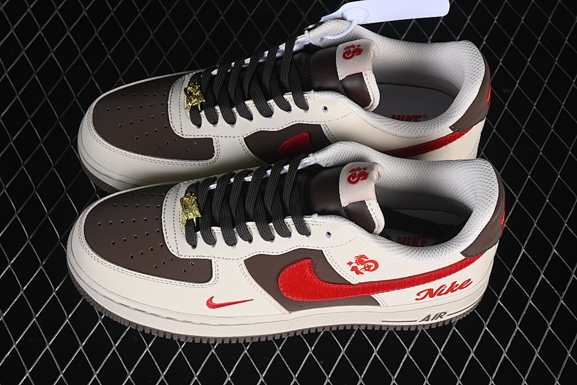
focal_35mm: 75
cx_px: 288
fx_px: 1202
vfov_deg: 18.2
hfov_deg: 27.0
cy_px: 192
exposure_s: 1/80
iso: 160
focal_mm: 50
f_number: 7.1
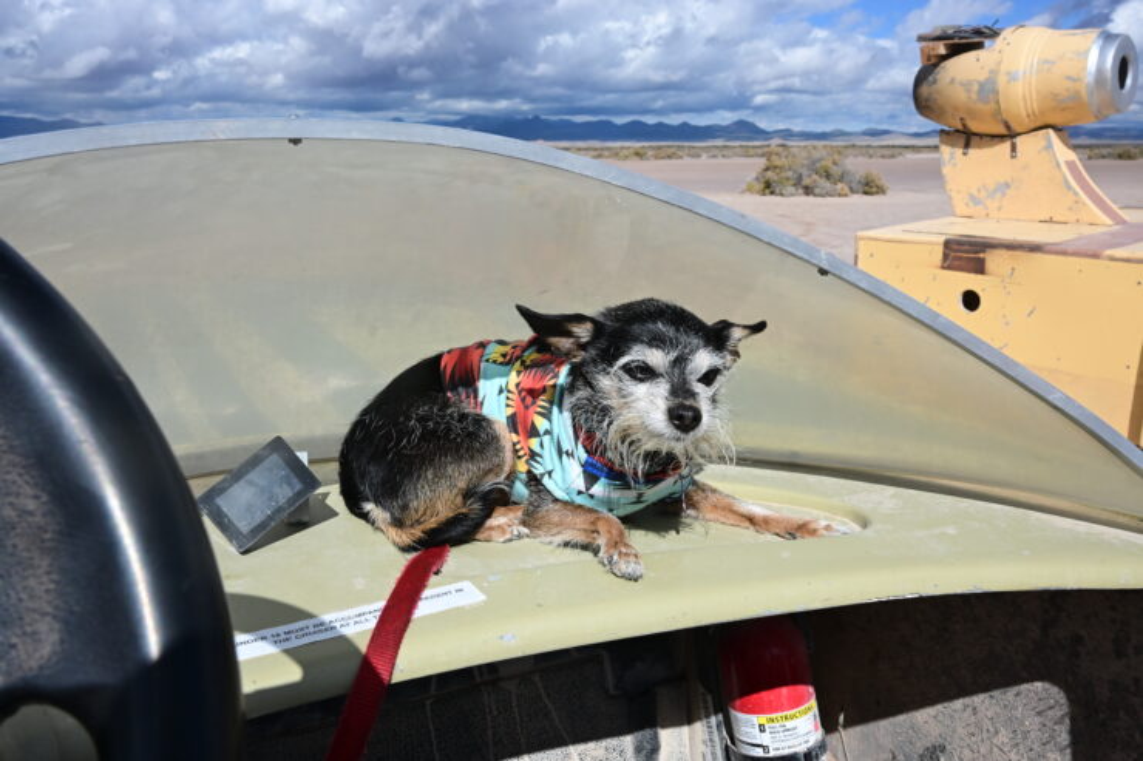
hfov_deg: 61.9
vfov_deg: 43.6
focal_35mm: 30
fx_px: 952
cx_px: 572
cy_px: 380
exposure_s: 1/800
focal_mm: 30
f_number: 18
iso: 1000
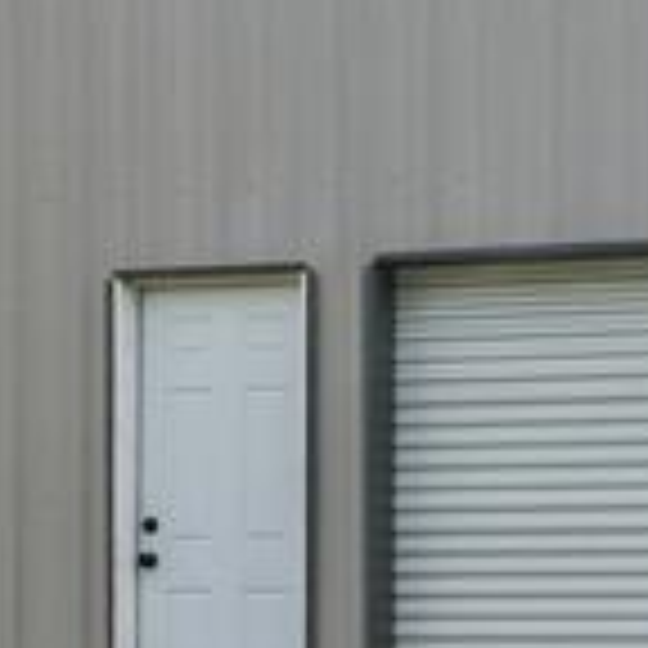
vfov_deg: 12.3
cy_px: 369
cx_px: 716
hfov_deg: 12.1
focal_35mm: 142
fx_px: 3008
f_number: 8
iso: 400
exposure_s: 1/800
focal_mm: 23.5
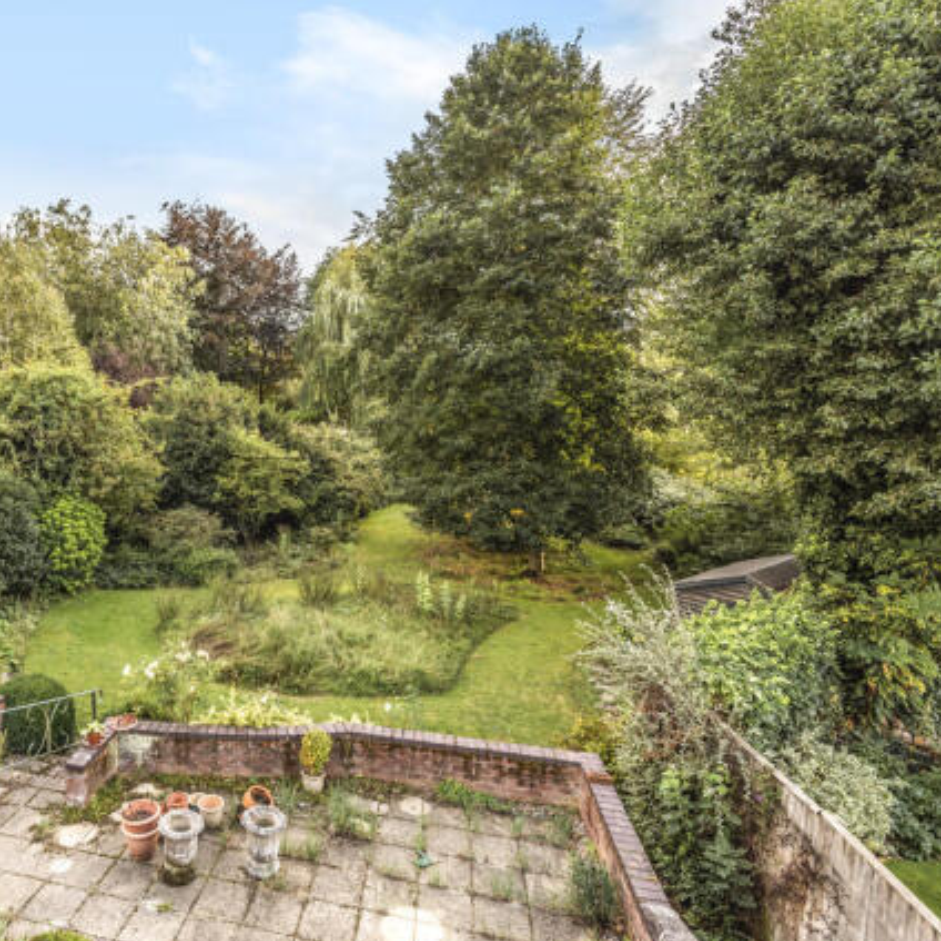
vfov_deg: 72.1
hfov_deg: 68.4
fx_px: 646
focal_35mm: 21
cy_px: 483
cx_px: 260
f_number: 8
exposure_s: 1/80
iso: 200
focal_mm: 16
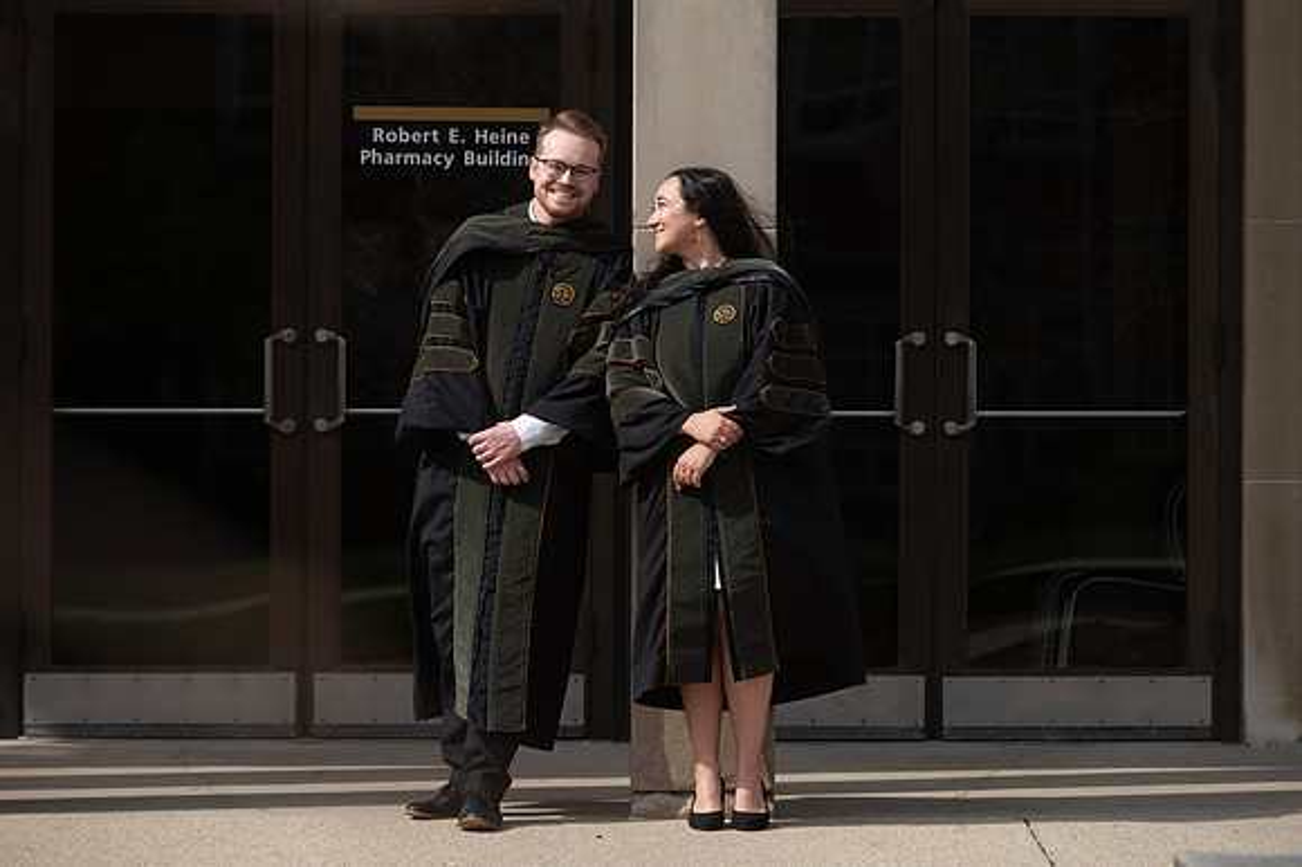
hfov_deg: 11.5
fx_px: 6471
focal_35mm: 179
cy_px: 434
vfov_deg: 7.7
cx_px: 651
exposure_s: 1/800
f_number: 4.5
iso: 125
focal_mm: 175
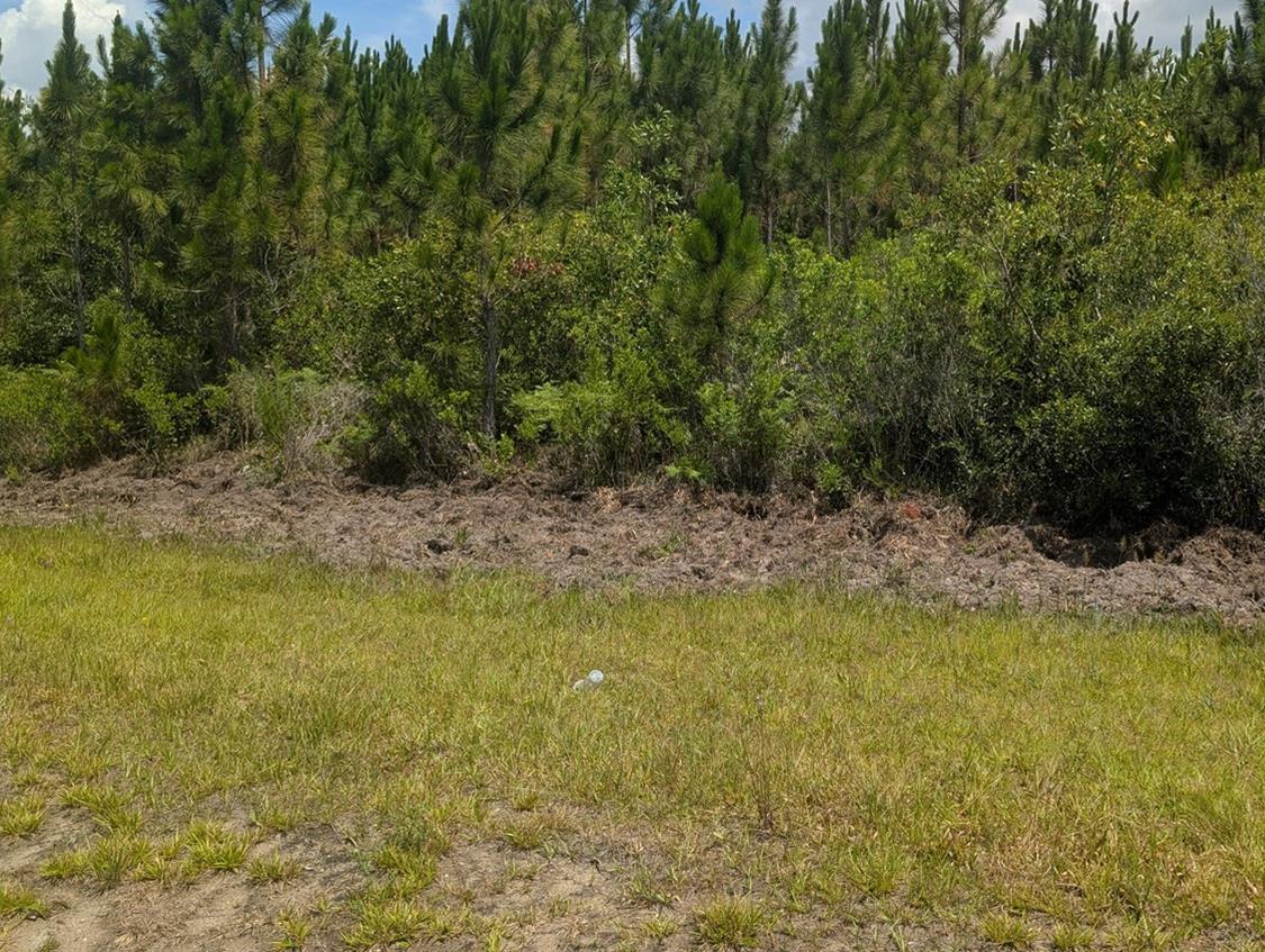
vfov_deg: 41.2
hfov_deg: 53.4
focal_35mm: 34
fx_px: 1244
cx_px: 770
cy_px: 297
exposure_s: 1/1458
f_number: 1.68
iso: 21
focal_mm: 6.9
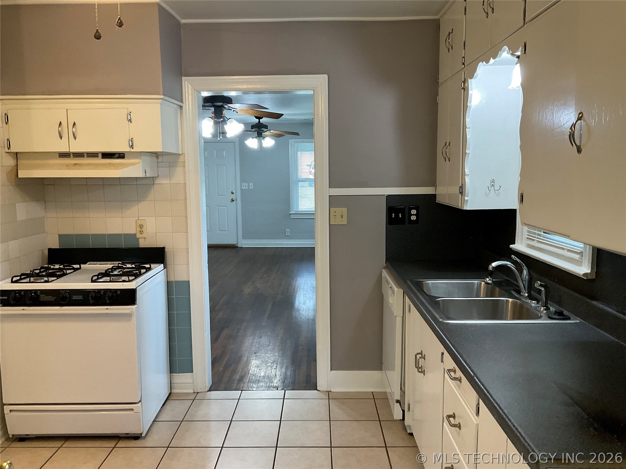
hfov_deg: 61.7
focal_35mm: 29
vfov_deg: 48.2
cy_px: 234
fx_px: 524
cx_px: 313
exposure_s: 1/60
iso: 100
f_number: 1.8
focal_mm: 3
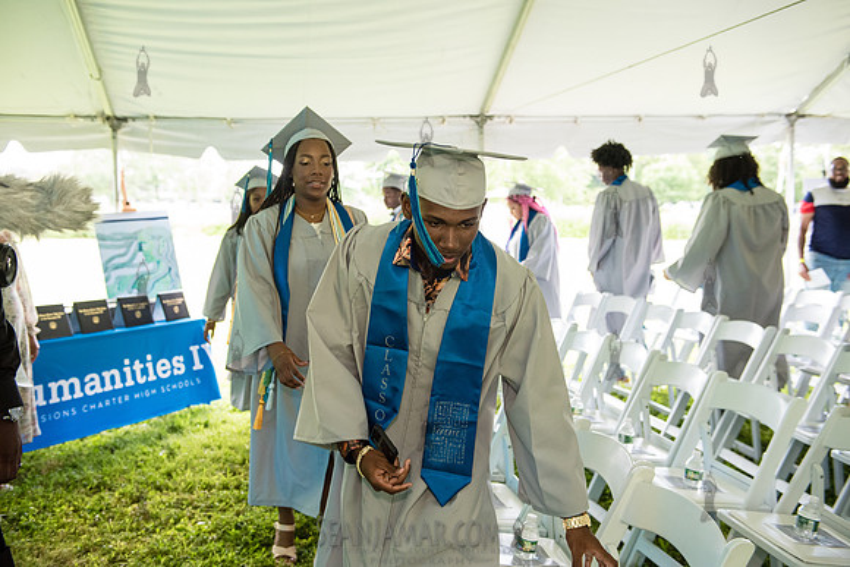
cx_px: 425
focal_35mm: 36
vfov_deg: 36.9
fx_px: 850
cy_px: 284
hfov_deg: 53.1
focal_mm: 36
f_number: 4
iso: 2500
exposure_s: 1/400
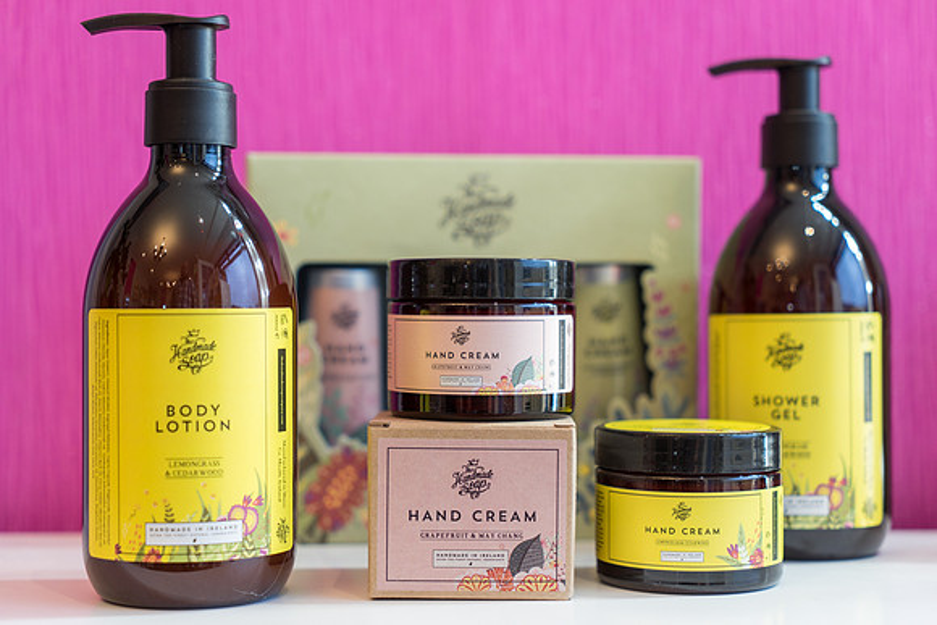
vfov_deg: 21.4
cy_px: 312
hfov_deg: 31.7
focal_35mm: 63
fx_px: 1651
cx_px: 477
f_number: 4
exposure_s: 1/15
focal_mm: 61
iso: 100
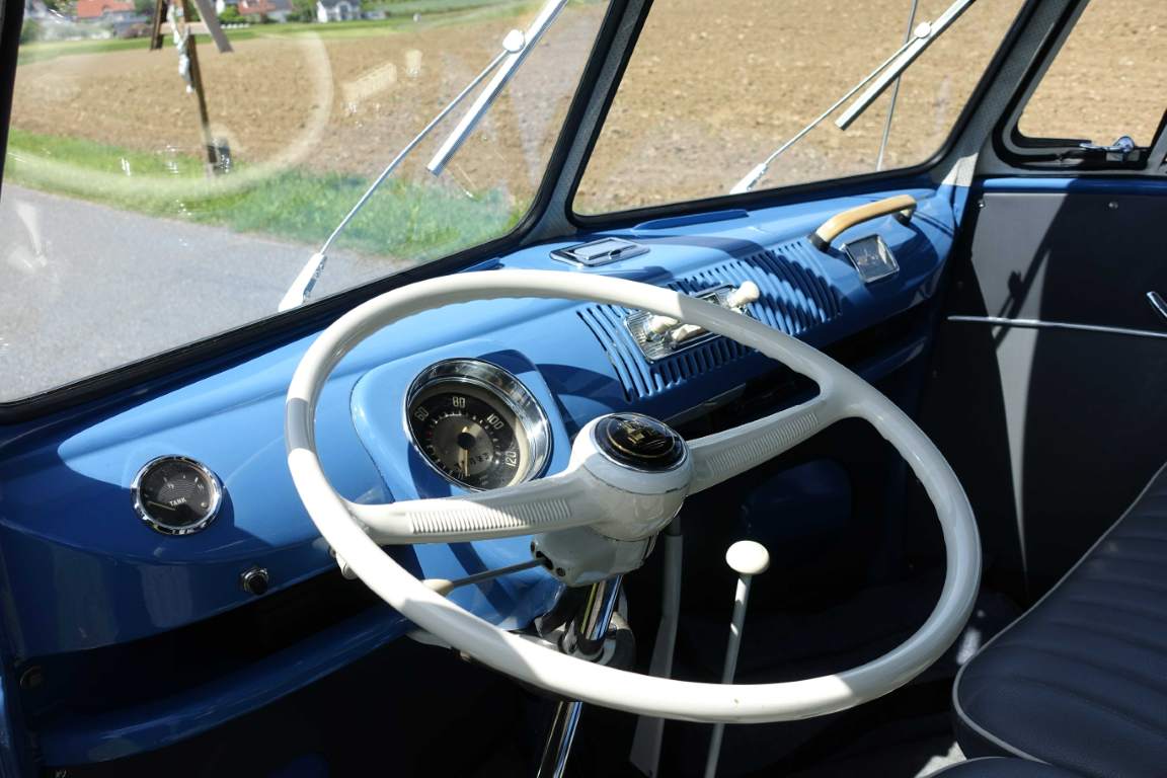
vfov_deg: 41.1
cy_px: 389
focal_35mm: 32
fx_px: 1037
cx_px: 584
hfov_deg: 58.7
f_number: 4
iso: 125
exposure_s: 1/640
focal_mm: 11.81
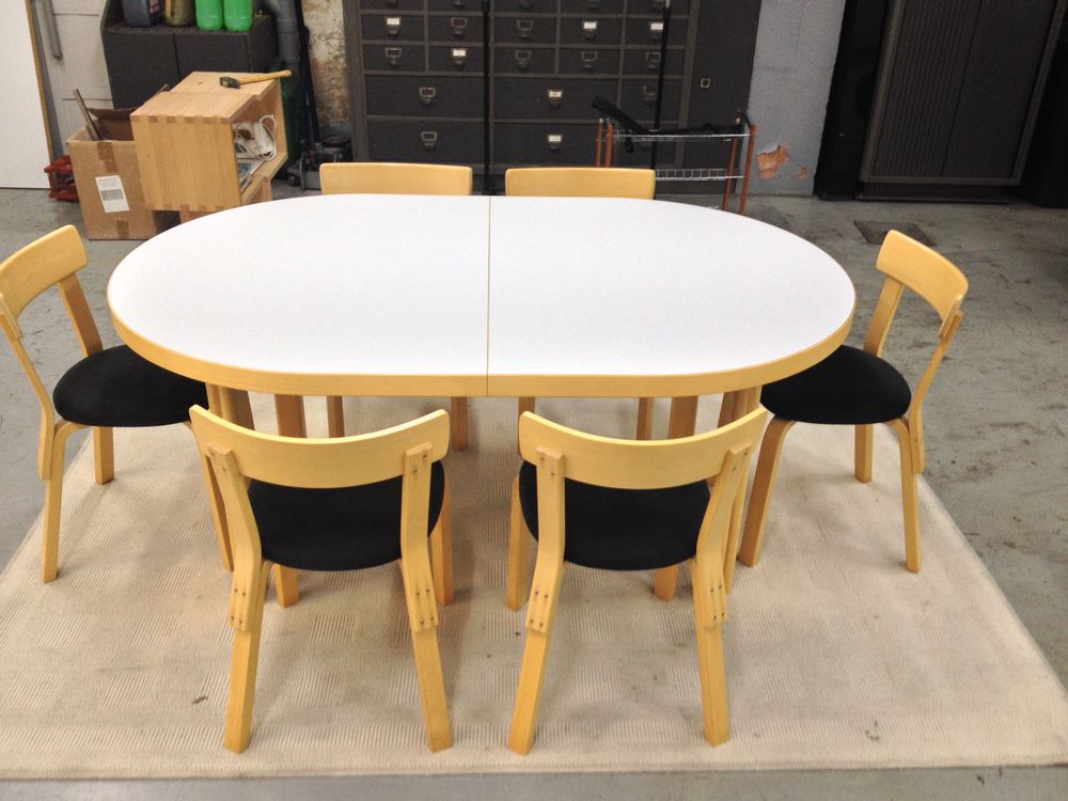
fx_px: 1080
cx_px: 534
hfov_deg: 52.6
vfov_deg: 40.7
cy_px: 400
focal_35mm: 35
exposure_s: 1/20
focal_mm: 4.28
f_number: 2.4
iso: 80
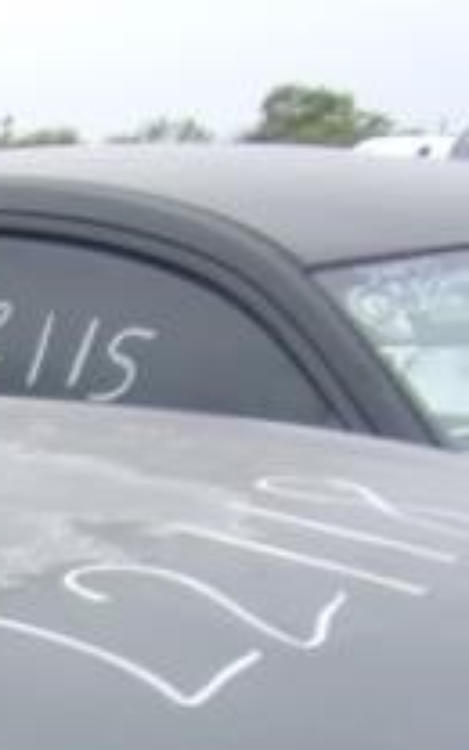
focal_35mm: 98
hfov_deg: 11.3
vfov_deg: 19.3
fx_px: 2004
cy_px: 1017
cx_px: -628
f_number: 3.3
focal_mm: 4.3
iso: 80
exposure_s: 1/150
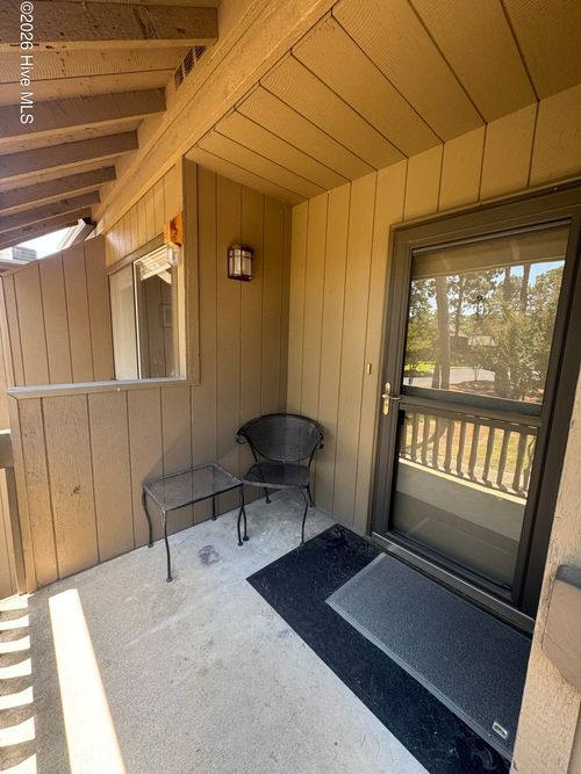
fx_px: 313
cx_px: 290
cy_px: 387
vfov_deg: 102.1
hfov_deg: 85.7
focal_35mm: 14
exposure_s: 1/99
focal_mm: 2.22
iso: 80
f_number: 2.2
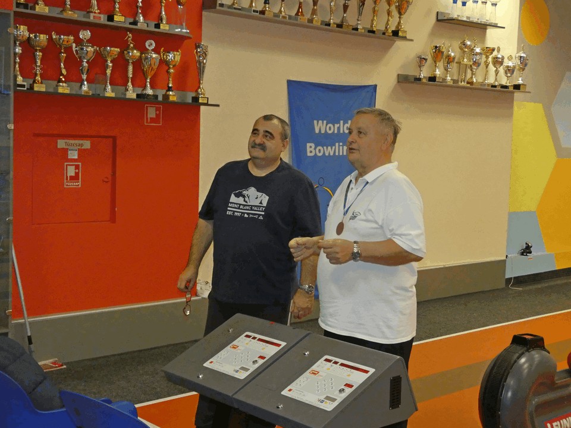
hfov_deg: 39.7
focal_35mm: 48
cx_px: 286
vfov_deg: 30.3
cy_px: 214
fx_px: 792
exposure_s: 1/80
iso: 800
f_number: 3.8
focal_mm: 8.6
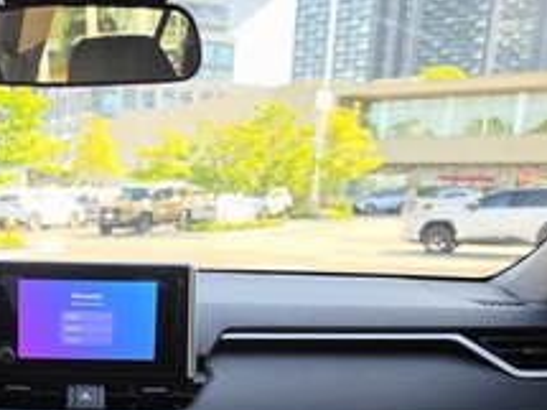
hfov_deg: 39.6
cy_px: 399
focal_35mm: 45
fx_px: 711
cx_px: 76
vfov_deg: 30.2
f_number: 1.4
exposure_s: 1/359
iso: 32
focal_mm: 6.5
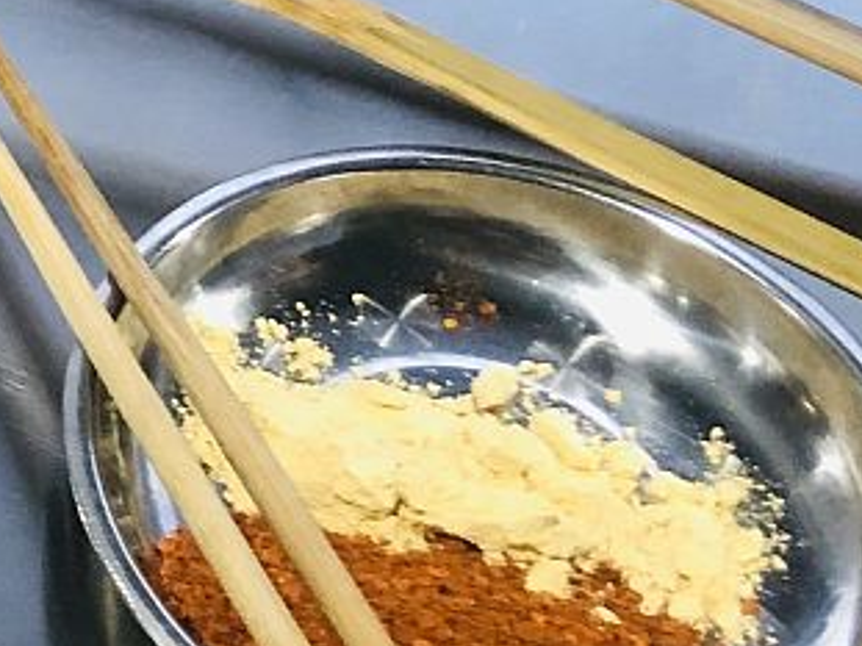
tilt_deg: -41.2
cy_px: -91
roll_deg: +8.3
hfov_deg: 15.4
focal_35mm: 108
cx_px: -748
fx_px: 2688
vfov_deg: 13.4
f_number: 1.8
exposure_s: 1/16
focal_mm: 4
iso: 100
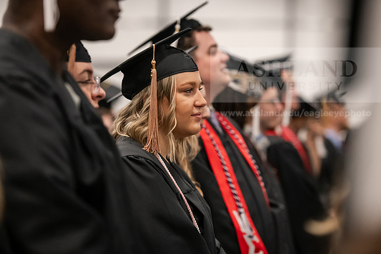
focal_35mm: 145
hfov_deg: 14.2
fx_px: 1535
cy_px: 127
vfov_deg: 9.5
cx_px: 190
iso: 3200
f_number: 3.2
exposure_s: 1/200
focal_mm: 145
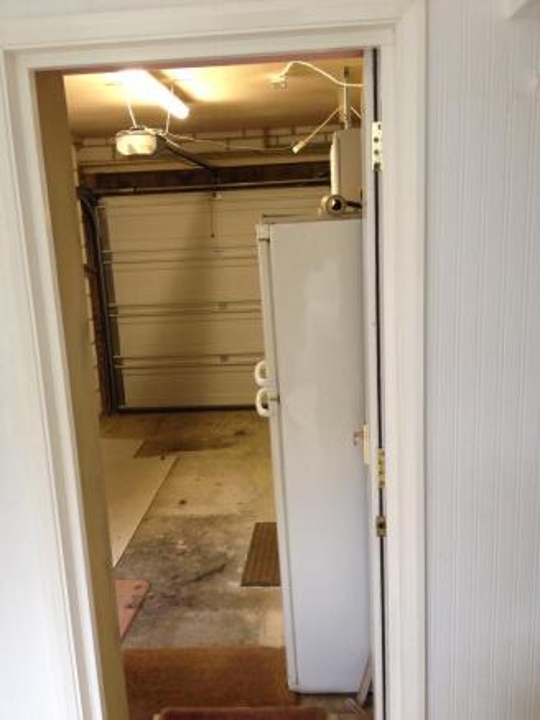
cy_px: 360
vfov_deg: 52.6
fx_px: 728
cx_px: 270
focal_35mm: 35
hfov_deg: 40.7
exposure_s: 1/20
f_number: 2.4
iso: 160
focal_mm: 4.28
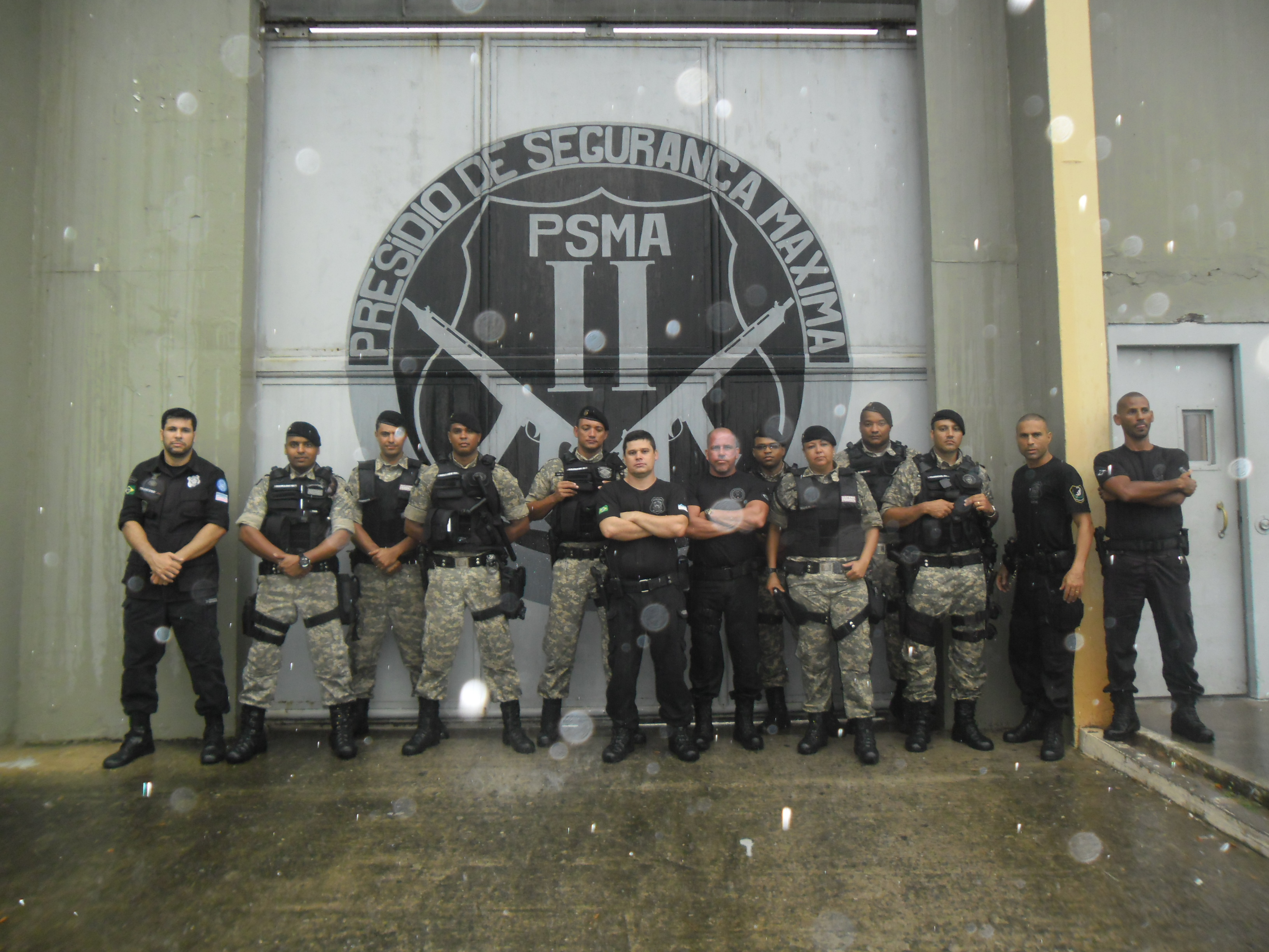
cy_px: 476
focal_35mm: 27
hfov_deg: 65.3
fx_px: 990
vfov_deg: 51.4
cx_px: 634
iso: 200
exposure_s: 1/45
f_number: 3.5
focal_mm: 4.9
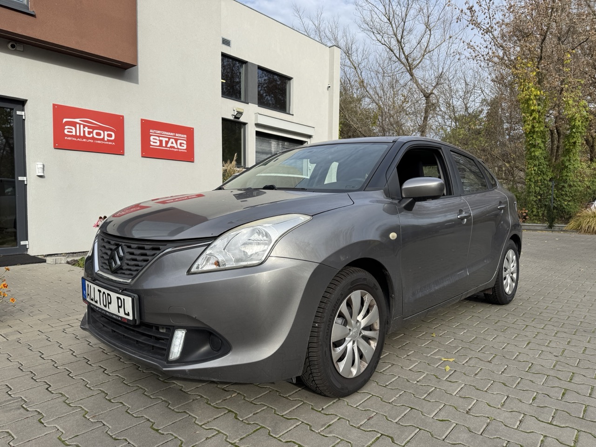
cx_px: 298
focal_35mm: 24
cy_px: 224
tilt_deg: -3.0
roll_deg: -0.7
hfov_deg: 71.6
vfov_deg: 56.8
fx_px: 413
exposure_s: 1/3413
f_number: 1.78
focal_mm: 6.76
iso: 80
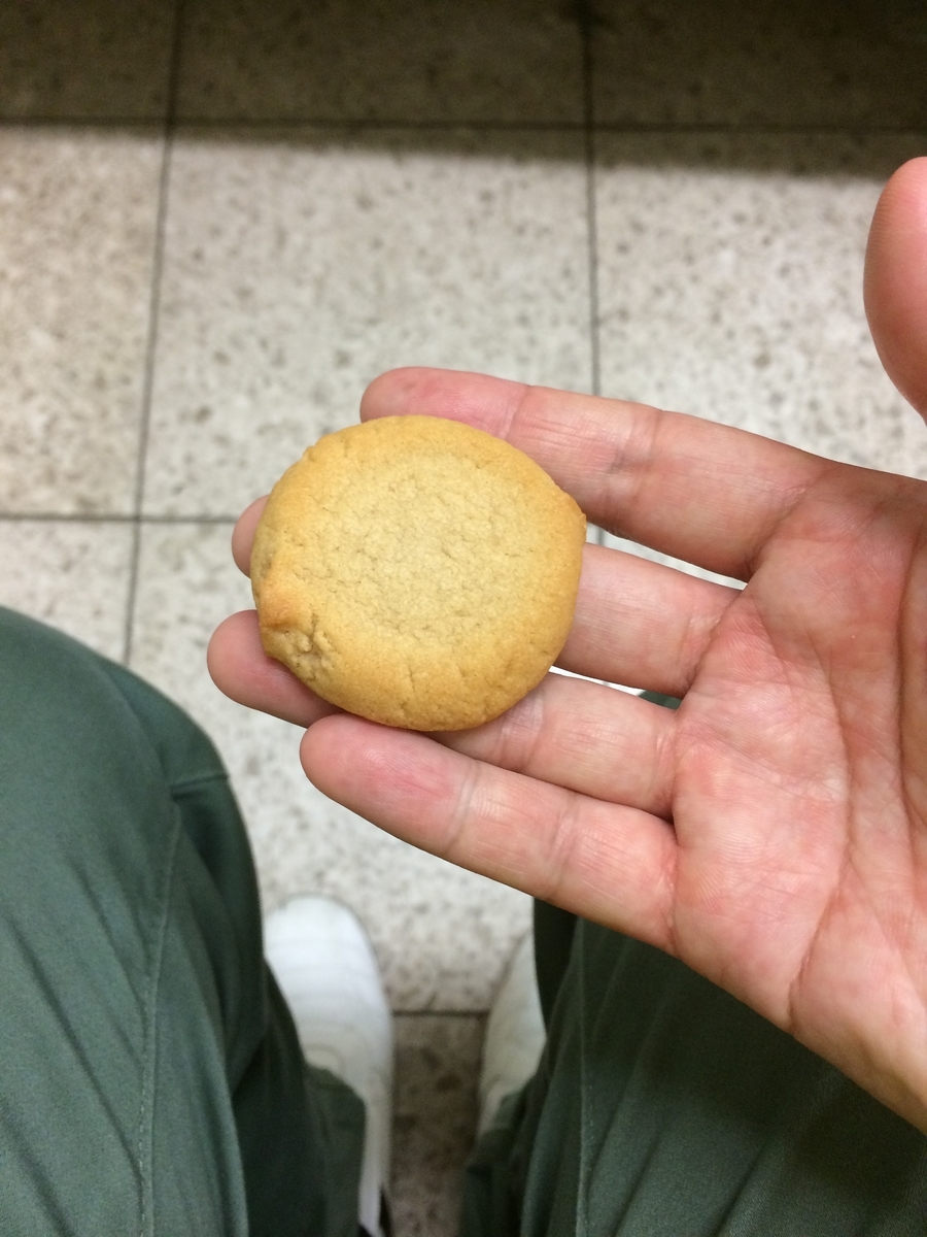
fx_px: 1035
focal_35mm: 29
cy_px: 618
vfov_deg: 61.7
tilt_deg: -76.5
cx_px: 464
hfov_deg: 48.2
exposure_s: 1/30
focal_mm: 4.15
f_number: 2.2
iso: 160
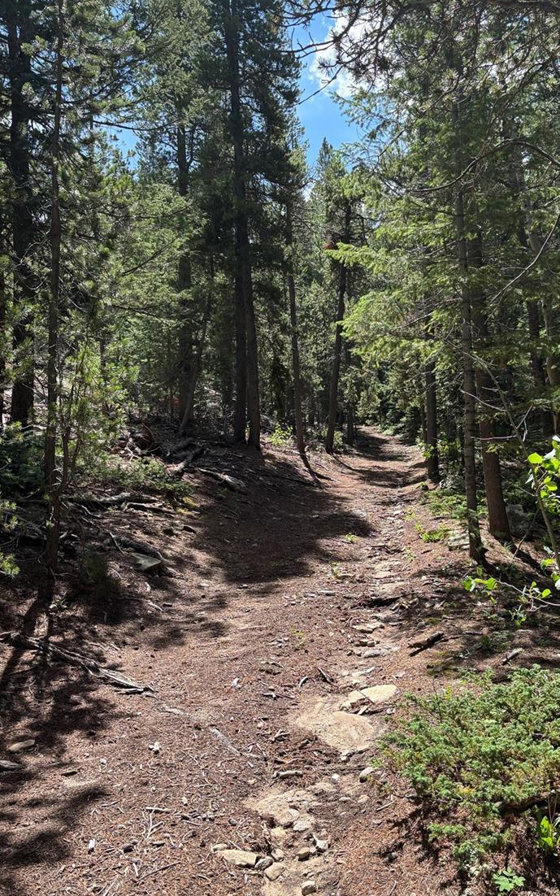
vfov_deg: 62.9
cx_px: 333
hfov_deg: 41.7
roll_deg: +2.4
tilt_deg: +0.7
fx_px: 732
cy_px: 466
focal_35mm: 30
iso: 50
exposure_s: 1/961
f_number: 1.6
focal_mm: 5.96
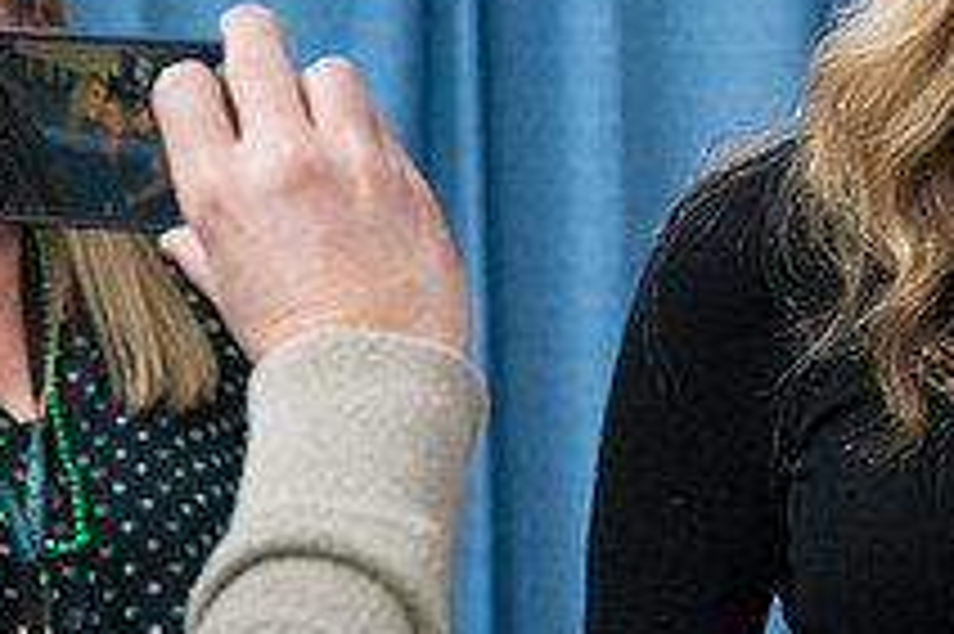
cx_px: 1282
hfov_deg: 8.1
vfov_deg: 5.4
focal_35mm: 252
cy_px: 299
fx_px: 6673
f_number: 5.6
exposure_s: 1/250
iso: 4000
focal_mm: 92
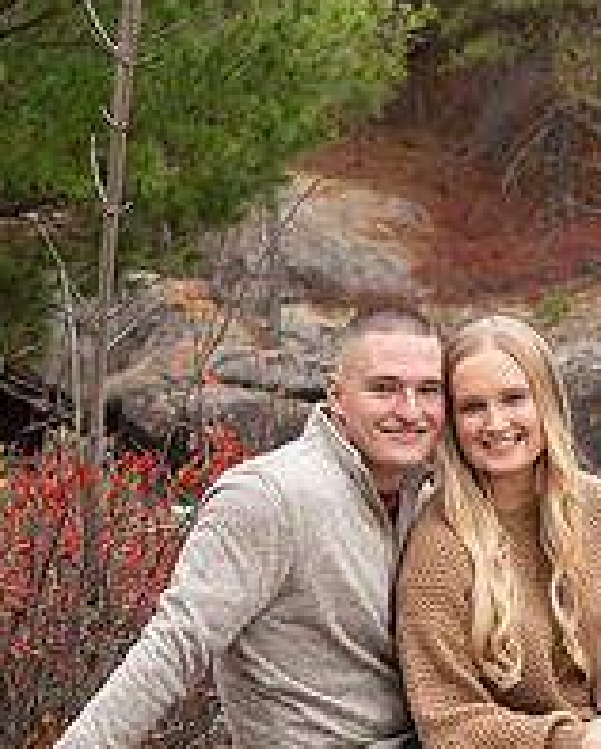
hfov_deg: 7.9
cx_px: 719
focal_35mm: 193
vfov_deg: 10.0
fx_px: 4285
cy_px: 268
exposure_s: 1/200
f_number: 7.1
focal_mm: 70
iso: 400
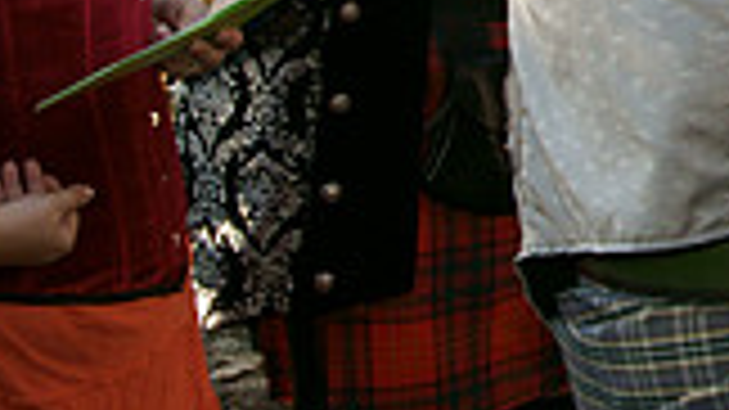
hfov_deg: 12.8
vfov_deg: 7.5
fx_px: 3053
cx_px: 1130
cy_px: -318
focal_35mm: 158
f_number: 5.6
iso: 400
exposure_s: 1/160
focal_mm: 28
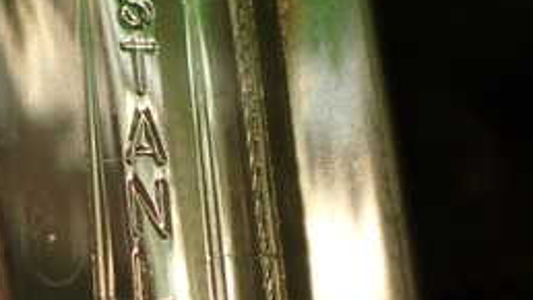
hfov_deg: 25.3
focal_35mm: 81
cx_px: 45
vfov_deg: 14.8
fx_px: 1145
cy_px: 259
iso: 100
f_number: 2.4
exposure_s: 1/80
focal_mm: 5.79
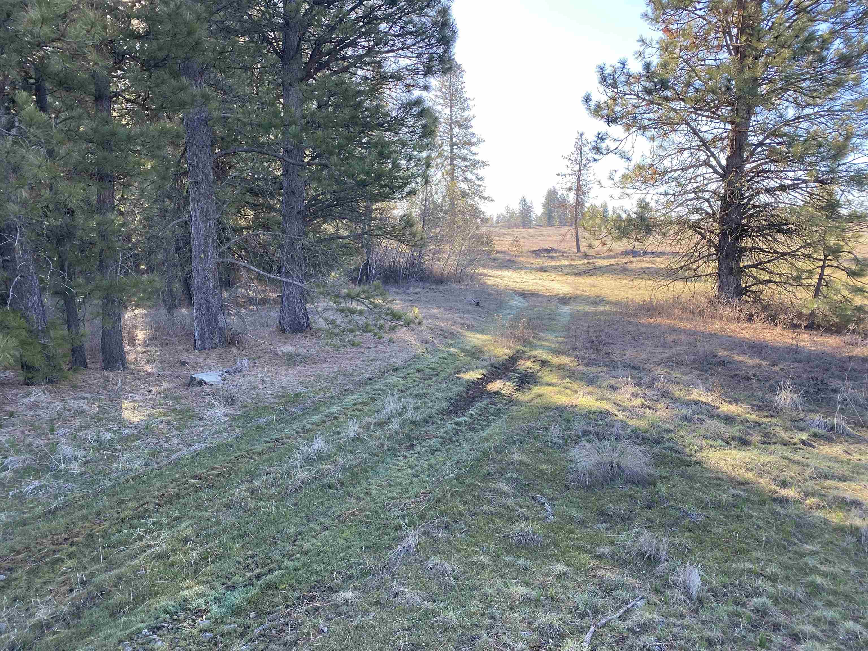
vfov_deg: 53.1
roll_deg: +0.9
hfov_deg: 67.3
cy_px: 326
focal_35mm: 26
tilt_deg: -9.2
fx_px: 652
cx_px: 434
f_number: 1.8
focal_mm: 4.25
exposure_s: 1/204
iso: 32
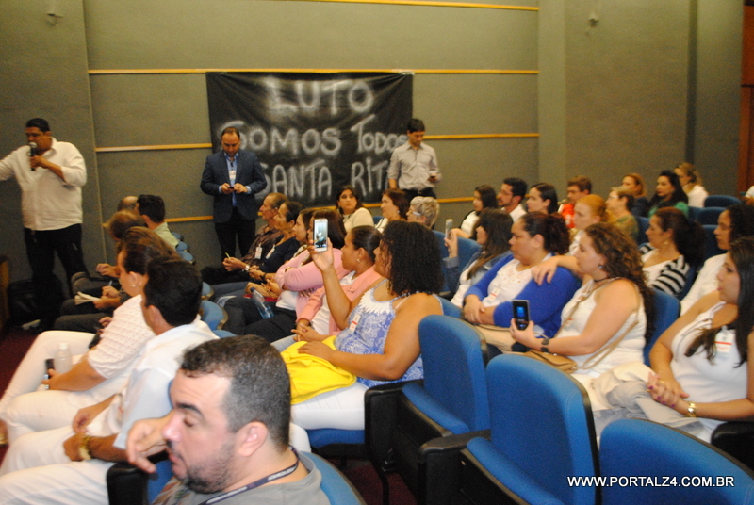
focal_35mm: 33
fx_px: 692
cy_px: 252
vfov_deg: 40.1
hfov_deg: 57.2
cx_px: 377
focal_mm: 22
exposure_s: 1/30
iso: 1600
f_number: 3.8
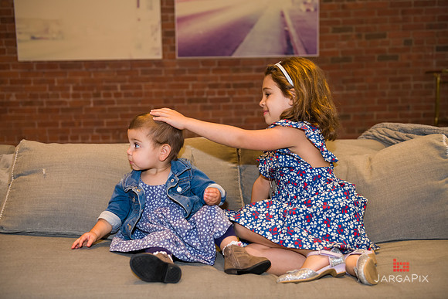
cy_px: 150
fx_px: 560
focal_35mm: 45
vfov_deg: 29.9
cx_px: 224
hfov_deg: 43.6
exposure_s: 1/125
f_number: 3.2
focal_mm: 45
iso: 1000
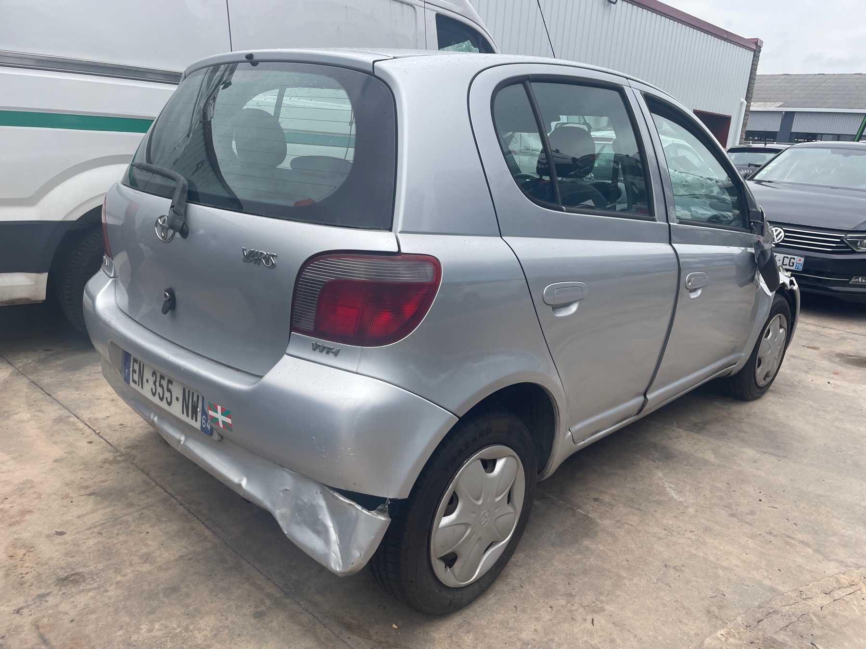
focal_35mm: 26
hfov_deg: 67.3
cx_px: 433
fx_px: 650
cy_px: 324
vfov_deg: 53.1
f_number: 1.6
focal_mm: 4.2
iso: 32
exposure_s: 1/917
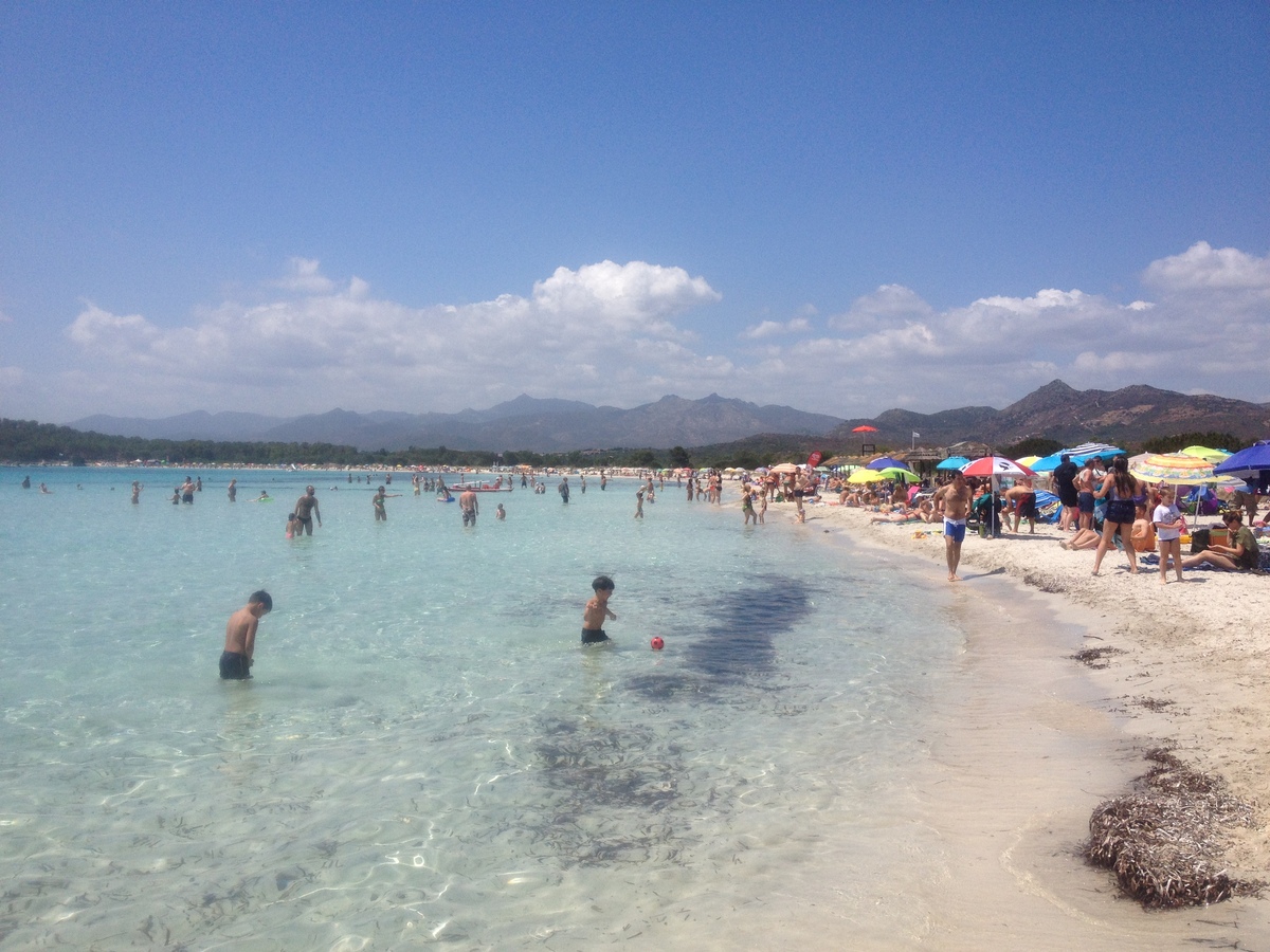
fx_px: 1284
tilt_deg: -2.3
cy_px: 476
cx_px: 635
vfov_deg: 40.7
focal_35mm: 35
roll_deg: +0.0
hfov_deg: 52.6
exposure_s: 1/3247
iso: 50
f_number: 2.4
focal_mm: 4.28
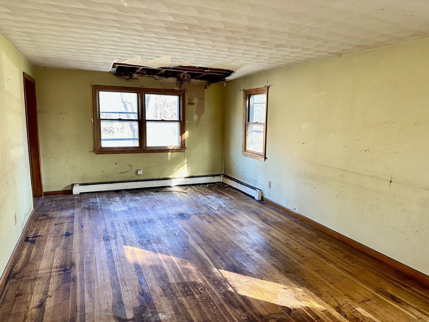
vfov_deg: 56.8
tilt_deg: -8.7
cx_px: 214
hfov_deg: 71.6
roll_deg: -1.1
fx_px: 297
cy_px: 161
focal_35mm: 24
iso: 320
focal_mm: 6.86
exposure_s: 1/60
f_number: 1.78
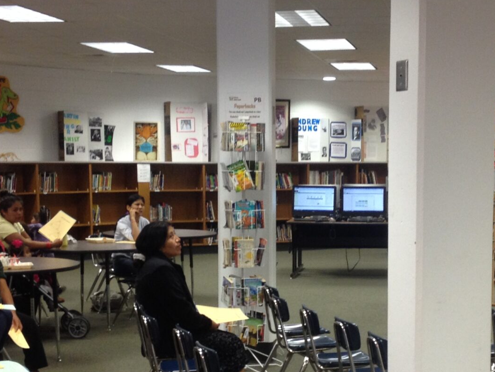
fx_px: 1216
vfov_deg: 17.3
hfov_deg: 23.0
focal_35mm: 85
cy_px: 288
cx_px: 295
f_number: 2.4
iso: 80
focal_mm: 4.28
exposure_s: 1/20
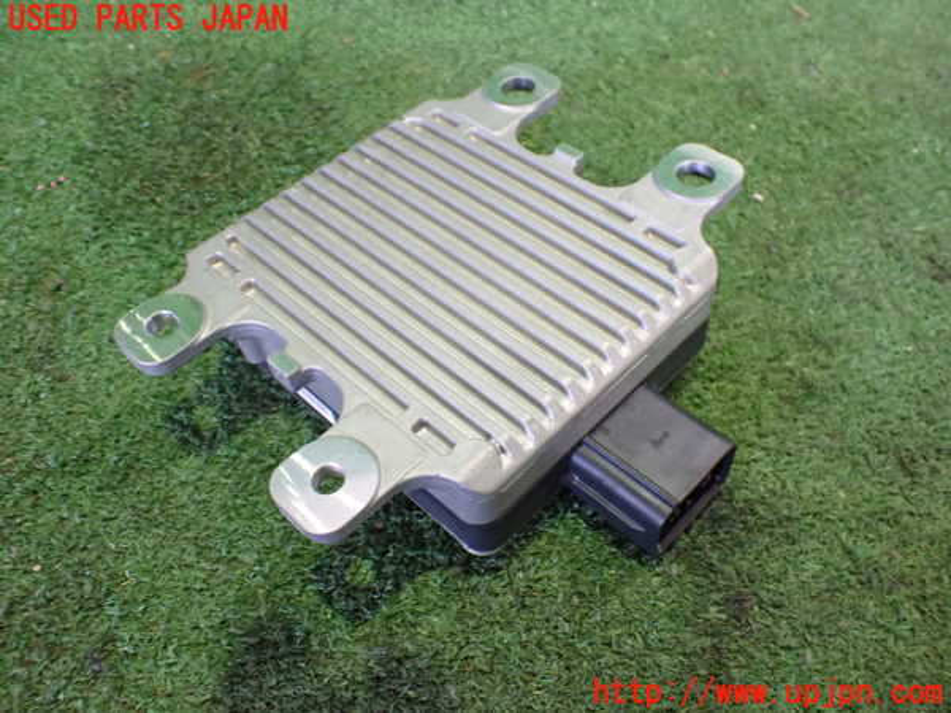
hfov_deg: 60.0
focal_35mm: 30
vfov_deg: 46.8
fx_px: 824
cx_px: 476
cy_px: 356
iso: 800
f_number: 2.3
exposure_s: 1/50
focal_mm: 5.4
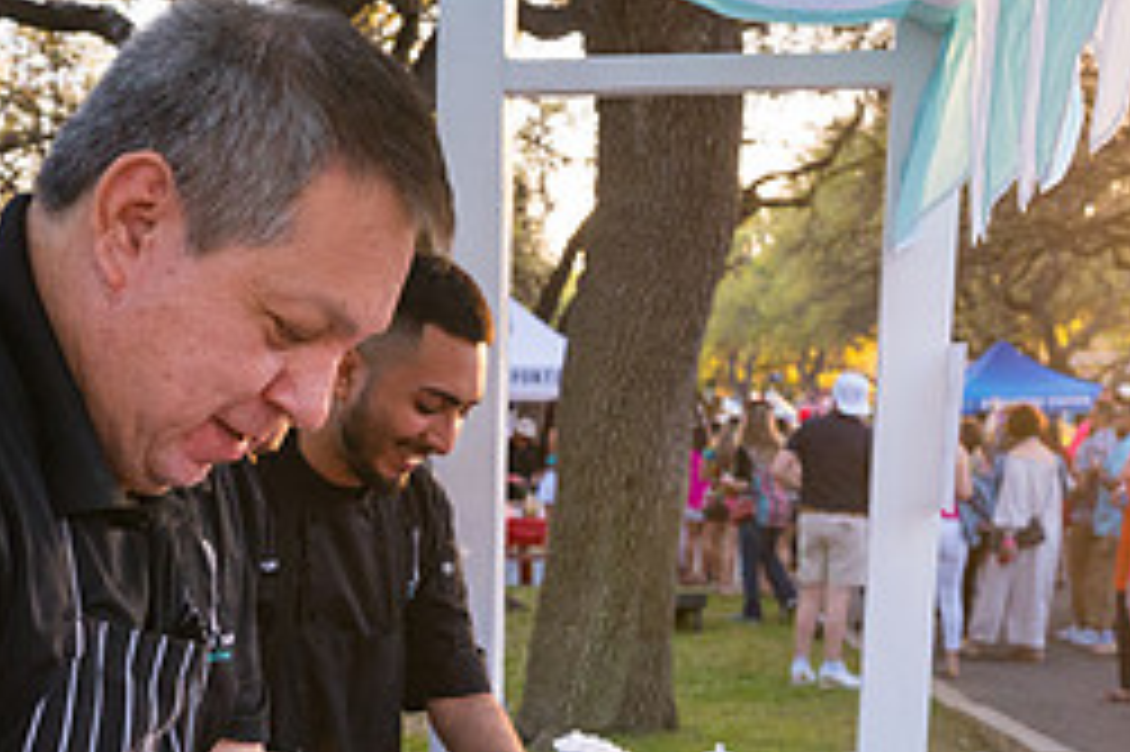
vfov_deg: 22.0
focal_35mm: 60
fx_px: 1882
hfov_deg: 33.4
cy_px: 684
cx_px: 481
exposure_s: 1/800
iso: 1600
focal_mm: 24
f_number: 4
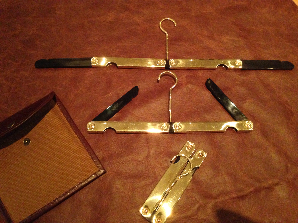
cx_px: 149
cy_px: 112
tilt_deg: -65.9
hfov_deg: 55.4
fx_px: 284
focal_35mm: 33
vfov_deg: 42.9
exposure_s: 1/15
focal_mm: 4.12
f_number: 2.4
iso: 800
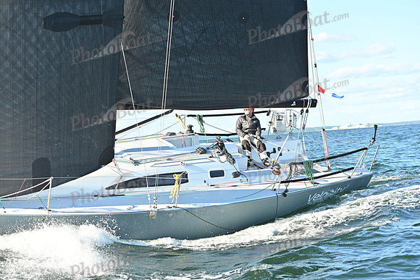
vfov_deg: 19.5
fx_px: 817
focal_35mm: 70
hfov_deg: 28.8
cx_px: 210
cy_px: 140
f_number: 4
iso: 320
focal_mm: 70
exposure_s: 1/1250
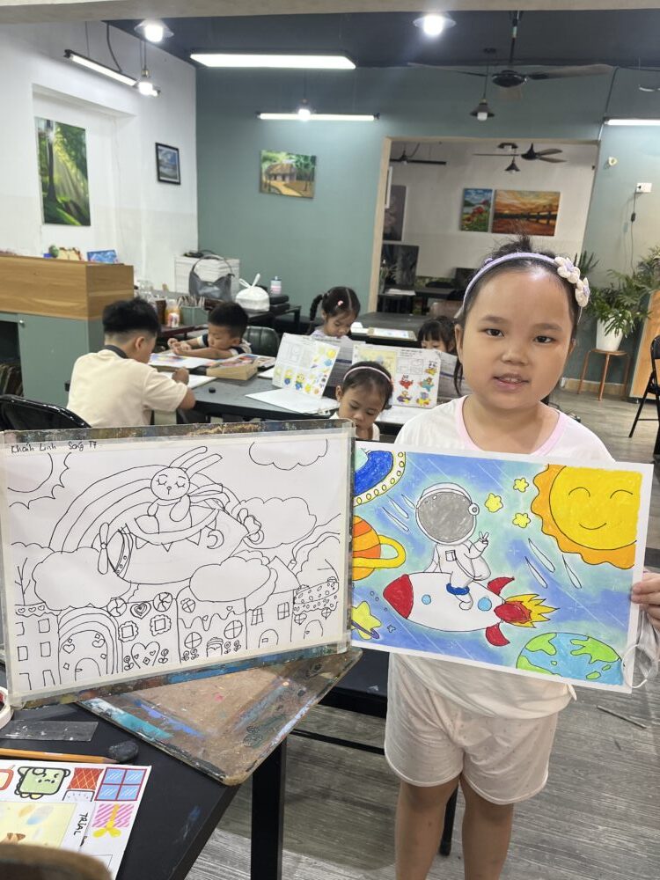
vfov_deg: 67.3
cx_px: 330
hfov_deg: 53.1
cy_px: 440
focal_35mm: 26
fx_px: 661
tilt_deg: -17.8
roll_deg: -2.2
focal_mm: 5.1
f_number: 1.6
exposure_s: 1/100
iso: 100
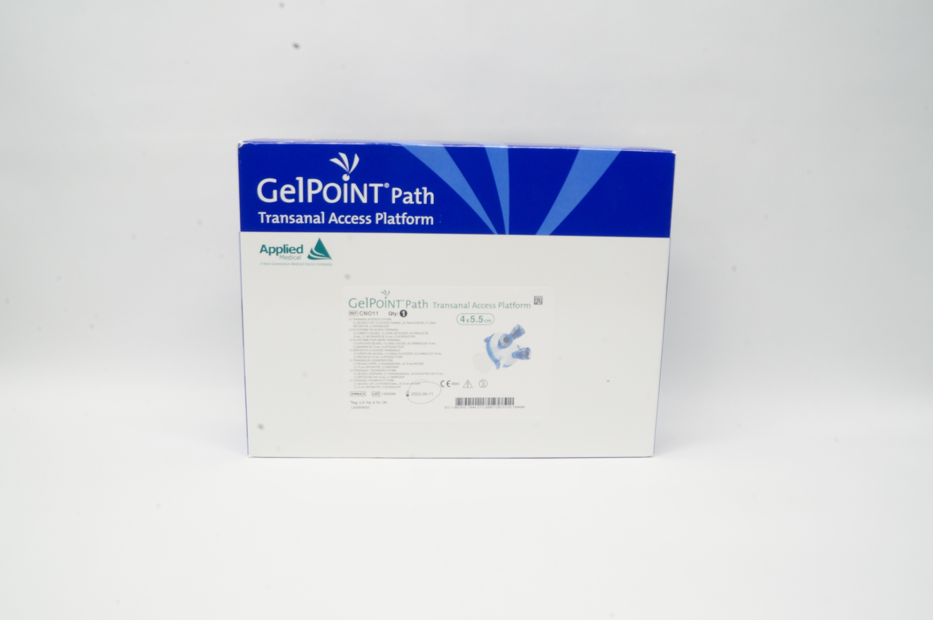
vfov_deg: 43.5
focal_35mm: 30
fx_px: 777
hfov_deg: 62.0
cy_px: 310
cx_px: 466
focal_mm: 20
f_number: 22
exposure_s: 1/5
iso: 800
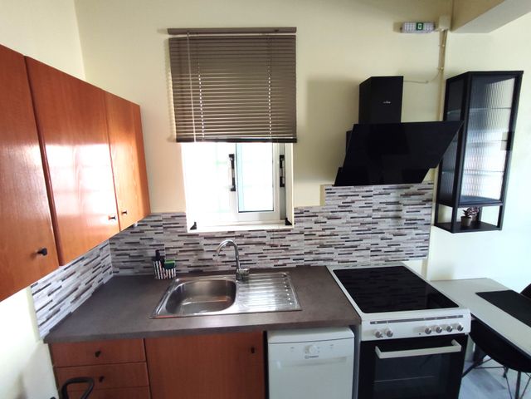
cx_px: 266
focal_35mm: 16
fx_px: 245
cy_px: 200
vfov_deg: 78.1
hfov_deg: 94.5
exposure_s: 1/50
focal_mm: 1.65
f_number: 2.2
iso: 162
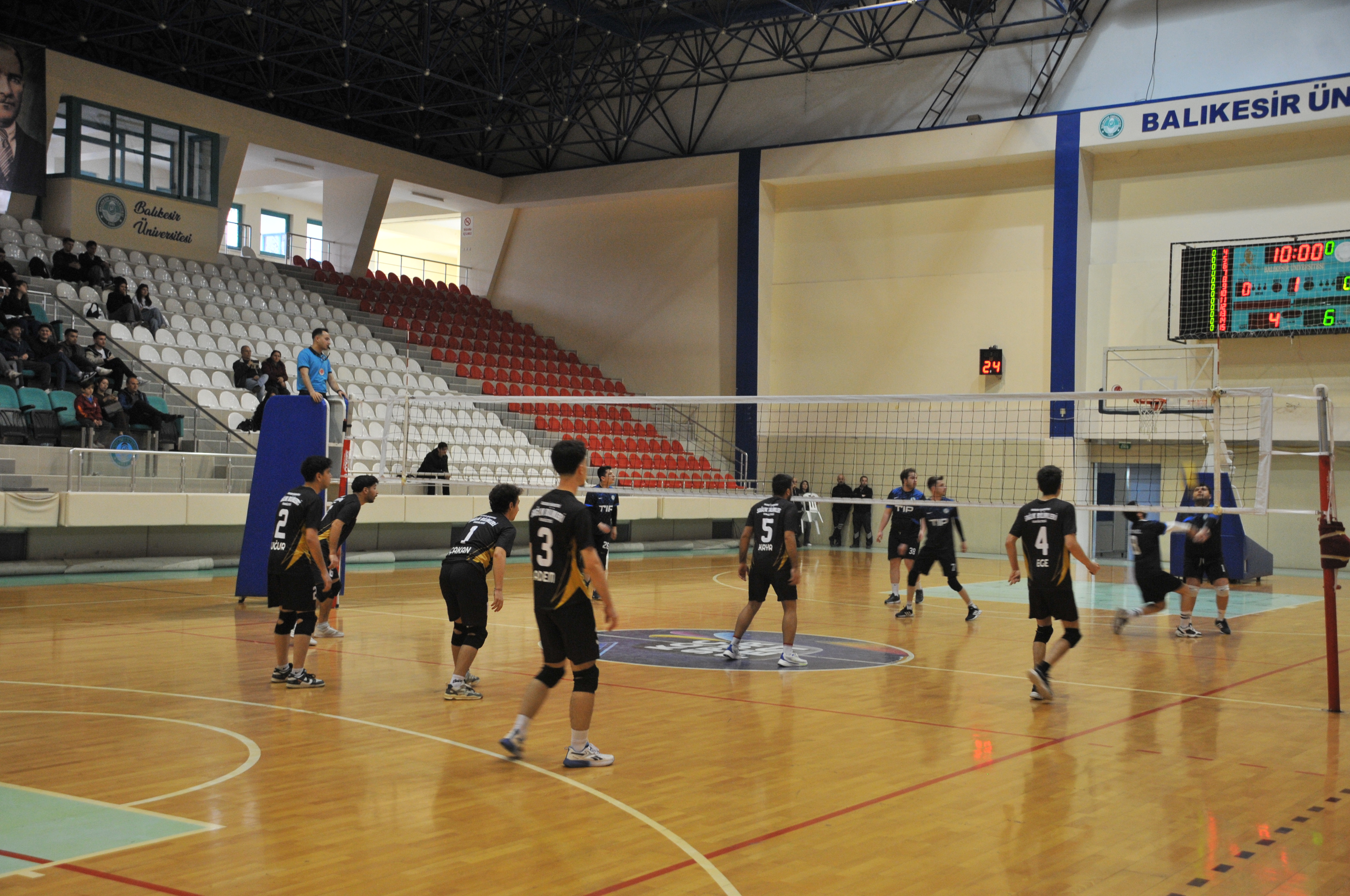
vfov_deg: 31.8
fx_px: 1573
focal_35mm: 42
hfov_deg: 46.4
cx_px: 675
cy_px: 448
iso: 720
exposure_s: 1/30
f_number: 4
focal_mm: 28
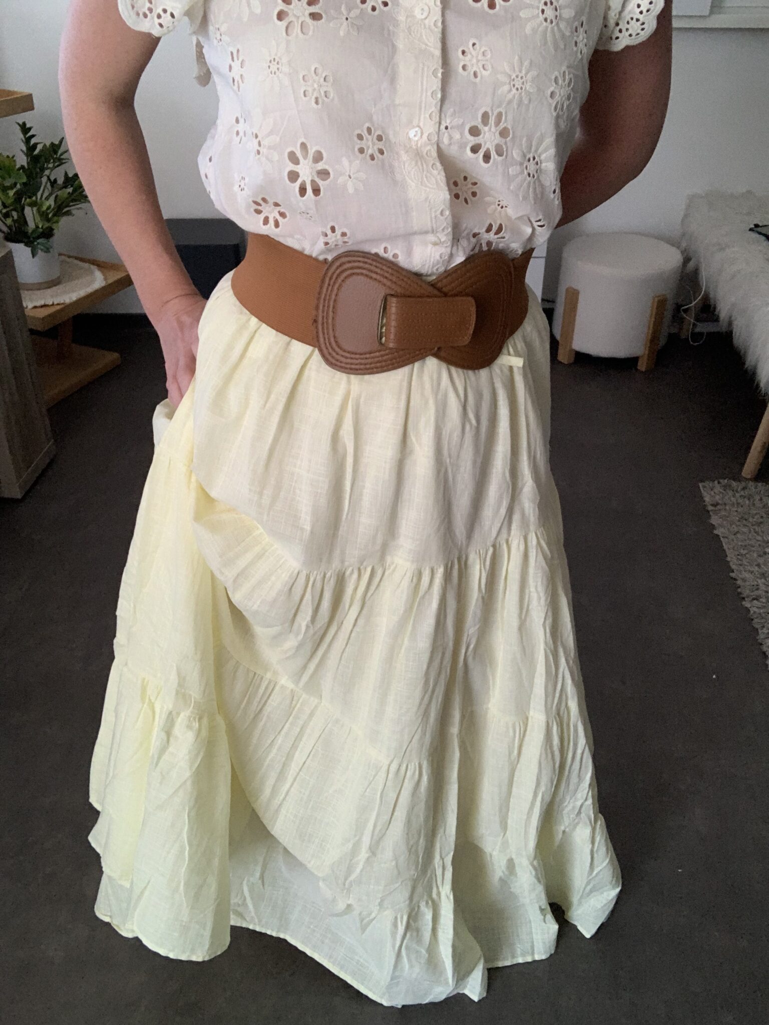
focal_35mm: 32
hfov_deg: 44.2
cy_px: 512
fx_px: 948
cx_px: 384
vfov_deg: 56.8
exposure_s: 1/60
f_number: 2.2
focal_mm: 2.87
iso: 250
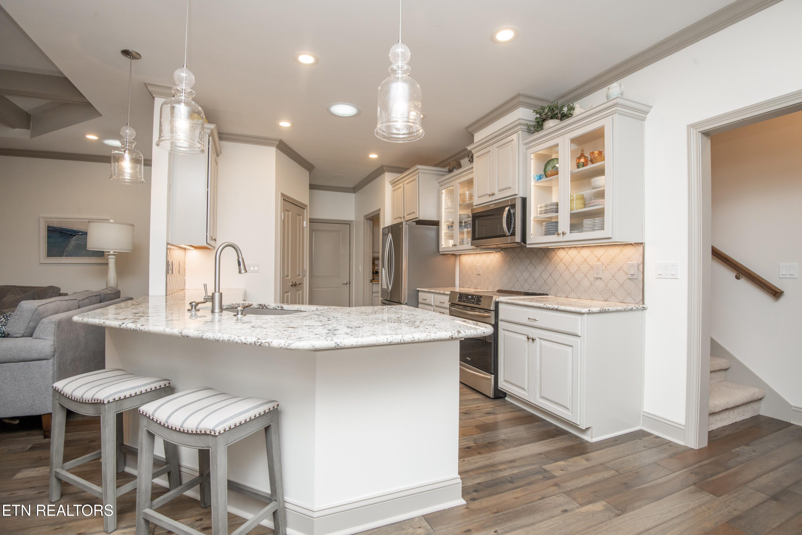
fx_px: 356
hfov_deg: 96.7
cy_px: 268
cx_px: 401
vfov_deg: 73.7
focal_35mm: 16
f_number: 9
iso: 400
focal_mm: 16
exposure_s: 1/50
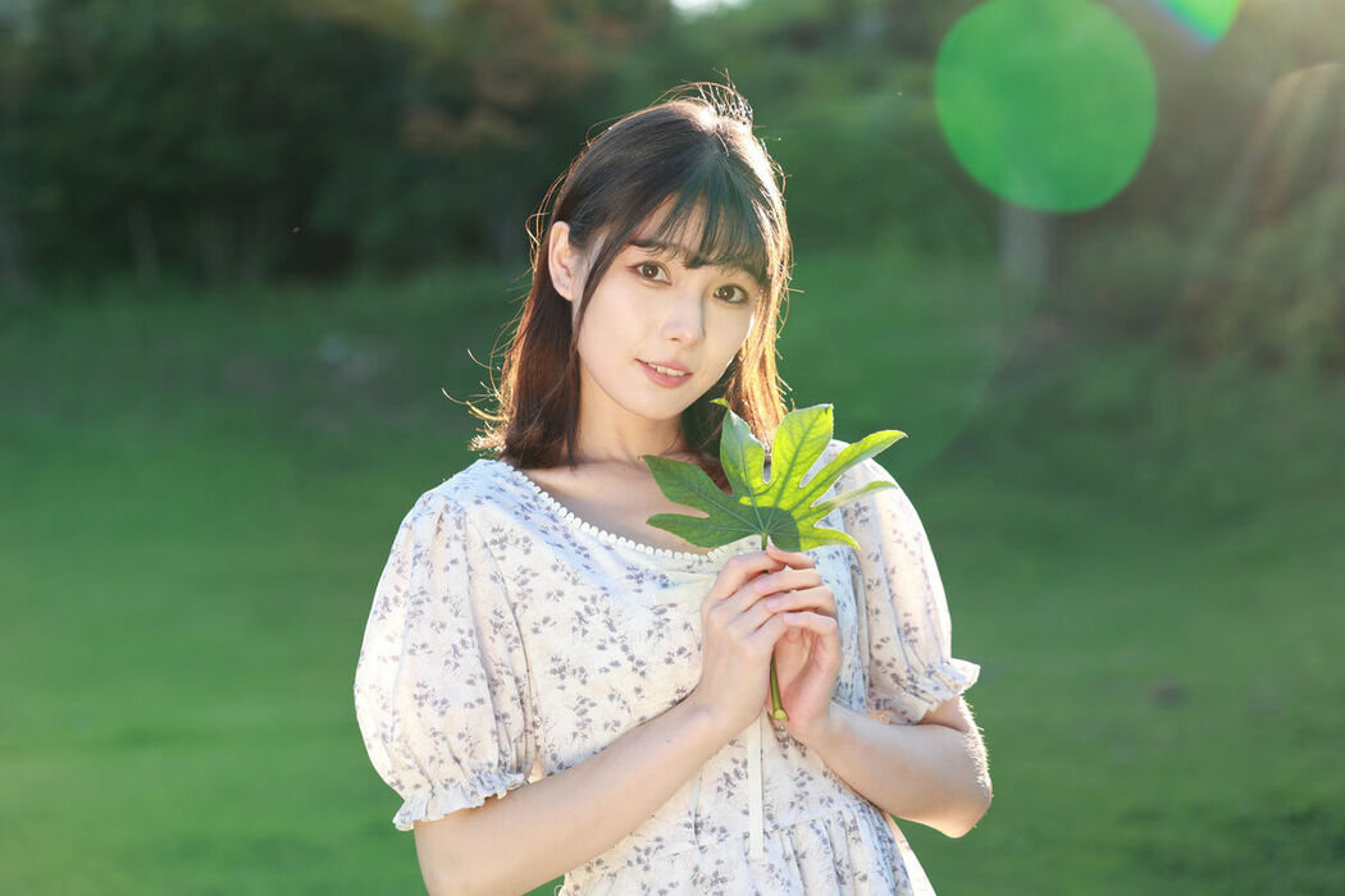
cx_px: 672
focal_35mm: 70
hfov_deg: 28.8
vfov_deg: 19.5
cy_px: 448
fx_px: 2615
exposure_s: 1/200
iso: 100
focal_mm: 70
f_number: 2.8
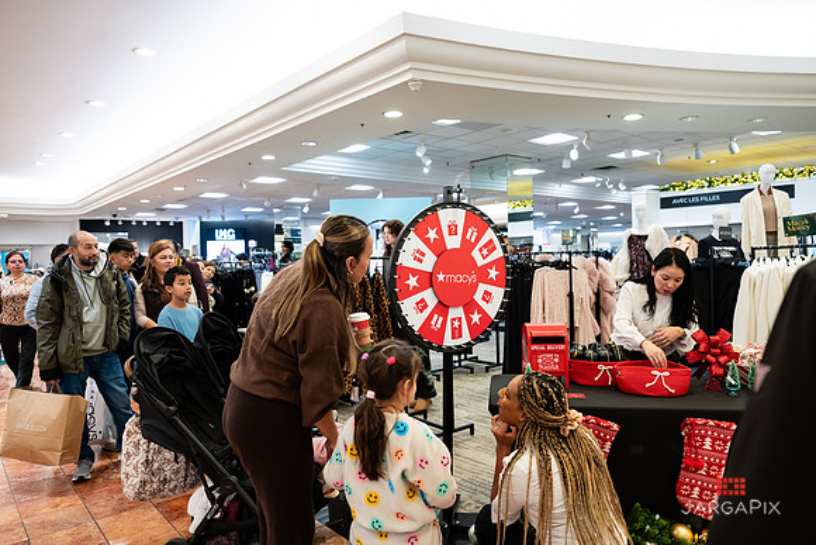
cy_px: 272
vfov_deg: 52.5
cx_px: 408
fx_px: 552
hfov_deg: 72.9
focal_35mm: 24
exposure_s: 1/125
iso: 1000
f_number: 3.2
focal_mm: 24
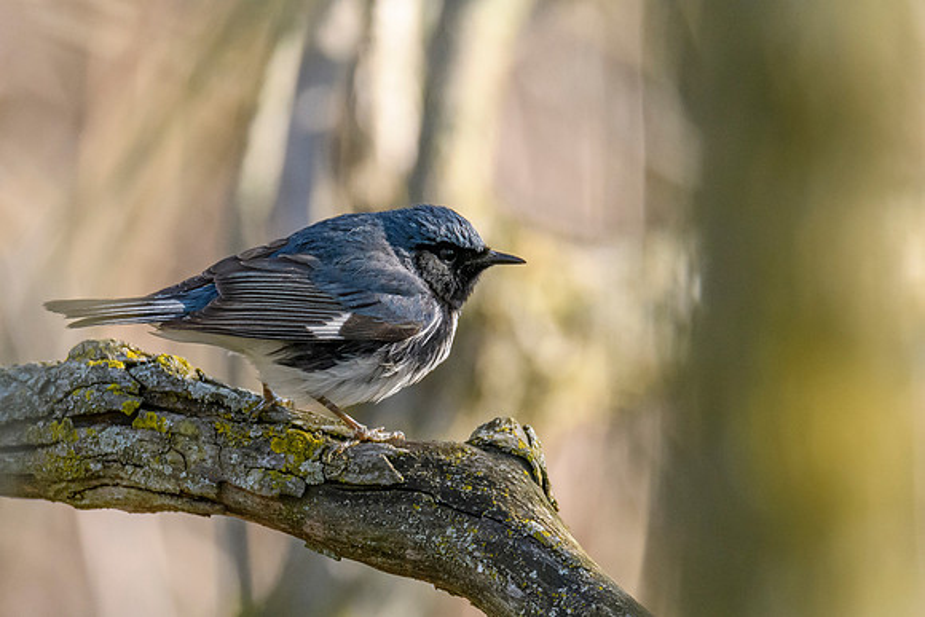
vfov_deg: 1.2
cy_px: 398
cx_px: 449
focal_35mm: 1162
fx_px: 29858
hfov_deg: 1.8
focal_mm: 600
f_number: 8
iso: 3600
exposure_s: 1/1000
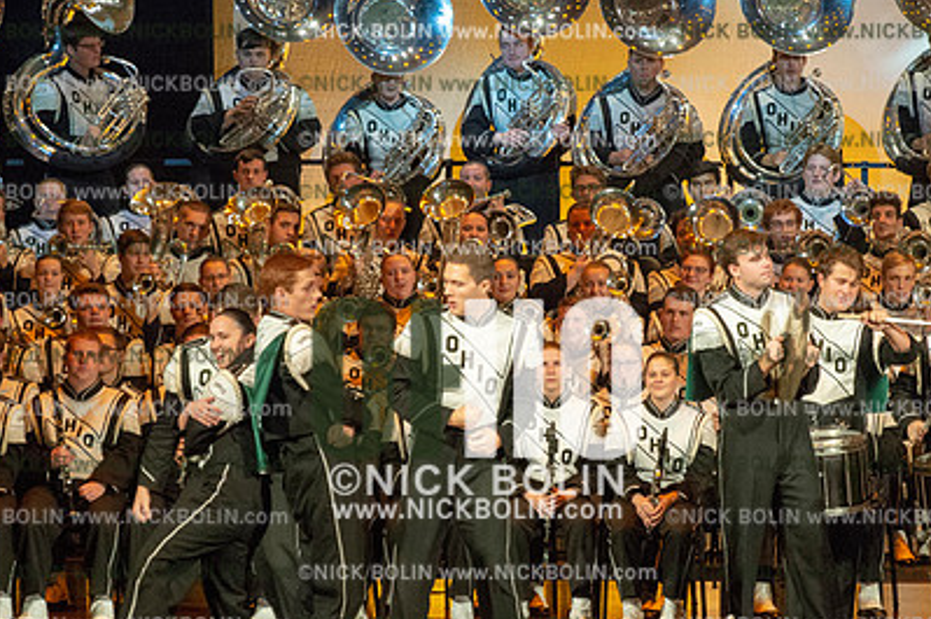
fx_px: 7516
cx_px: 476
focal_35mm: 291
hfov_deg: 7.1
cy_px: 409
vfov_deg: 4.7
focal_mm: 200
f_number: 5.6
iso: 8000
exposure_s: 1/320
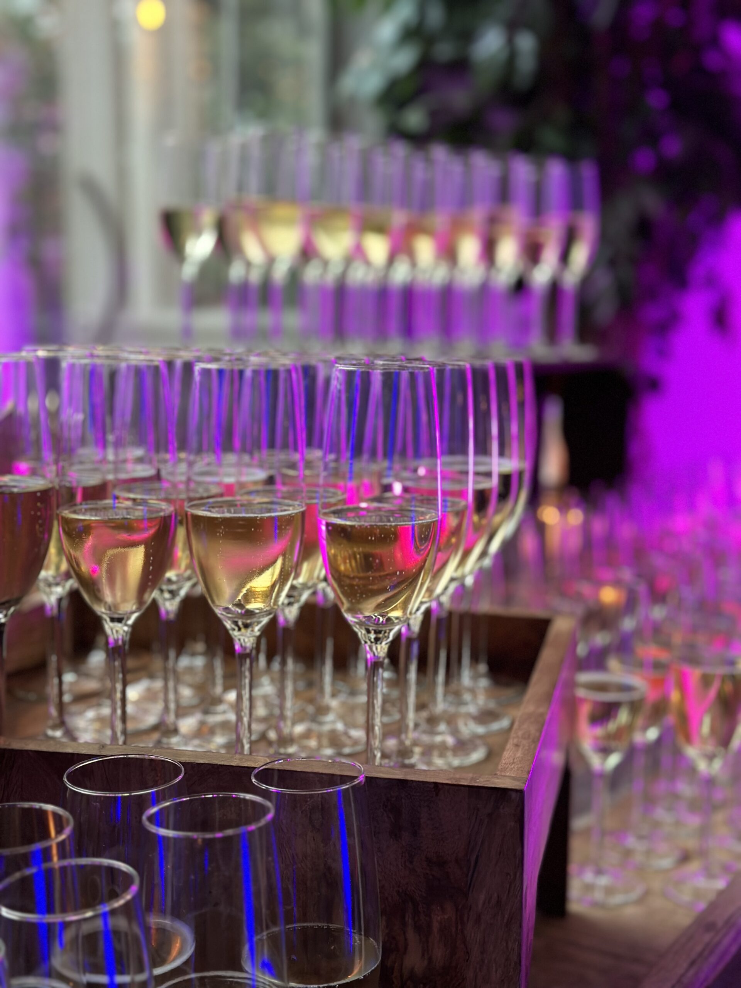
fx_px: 1370
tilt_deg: -7.4
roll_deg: +0.2
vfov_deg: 39.7
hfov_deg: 30.3
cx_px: 370
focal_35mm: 48
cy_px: 494
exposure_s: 1/50
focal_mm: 6.86
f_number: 1.78
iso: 320
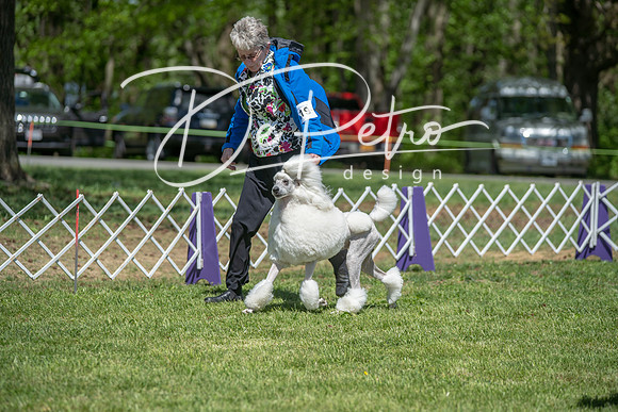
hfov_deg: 13.7
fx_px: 2575
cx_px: 309
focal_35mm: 150
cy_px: 206
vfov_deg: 9.2
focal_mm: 150
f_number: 4
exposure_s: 1/1000
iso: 125
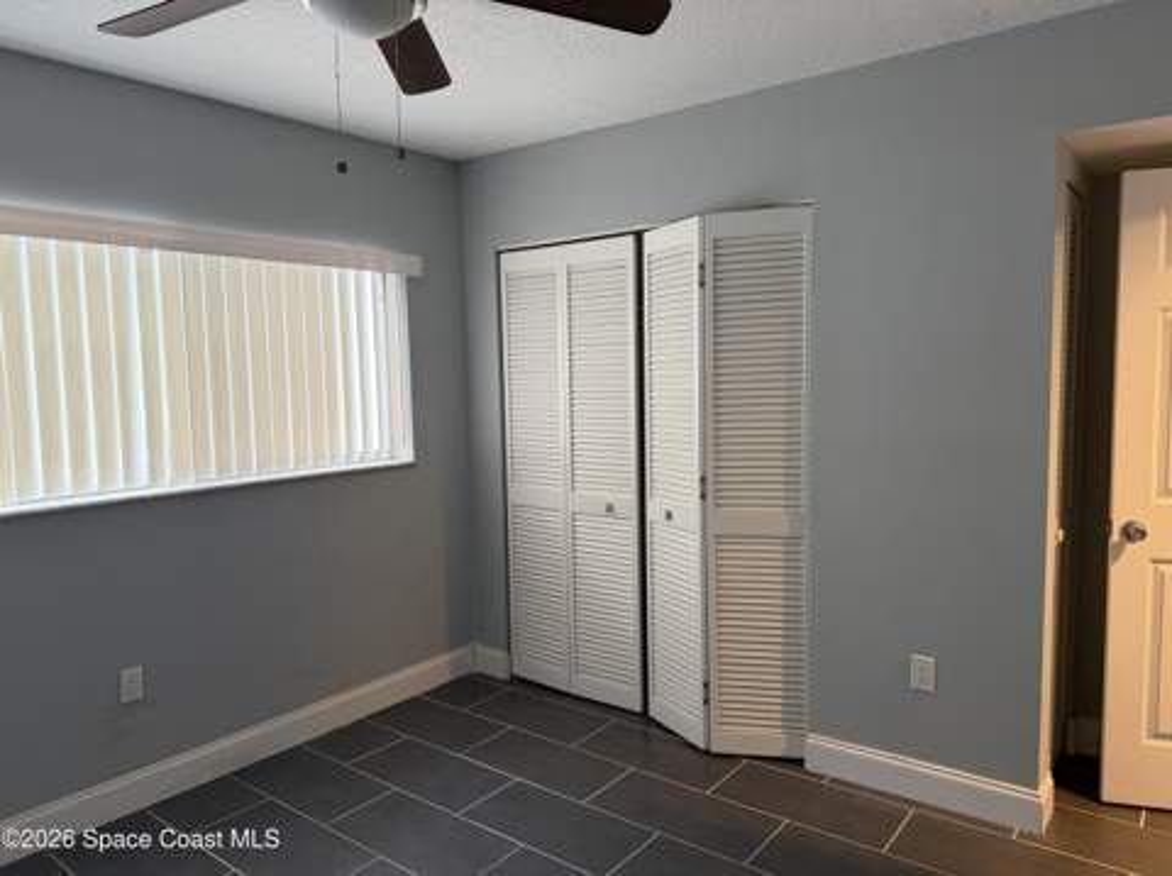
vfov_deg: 56.7
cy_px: 438
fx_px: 812
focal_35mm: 24
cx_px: 586
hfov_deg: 71.7
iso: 250
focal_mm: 6.76
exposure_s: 1/60
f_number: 1.78
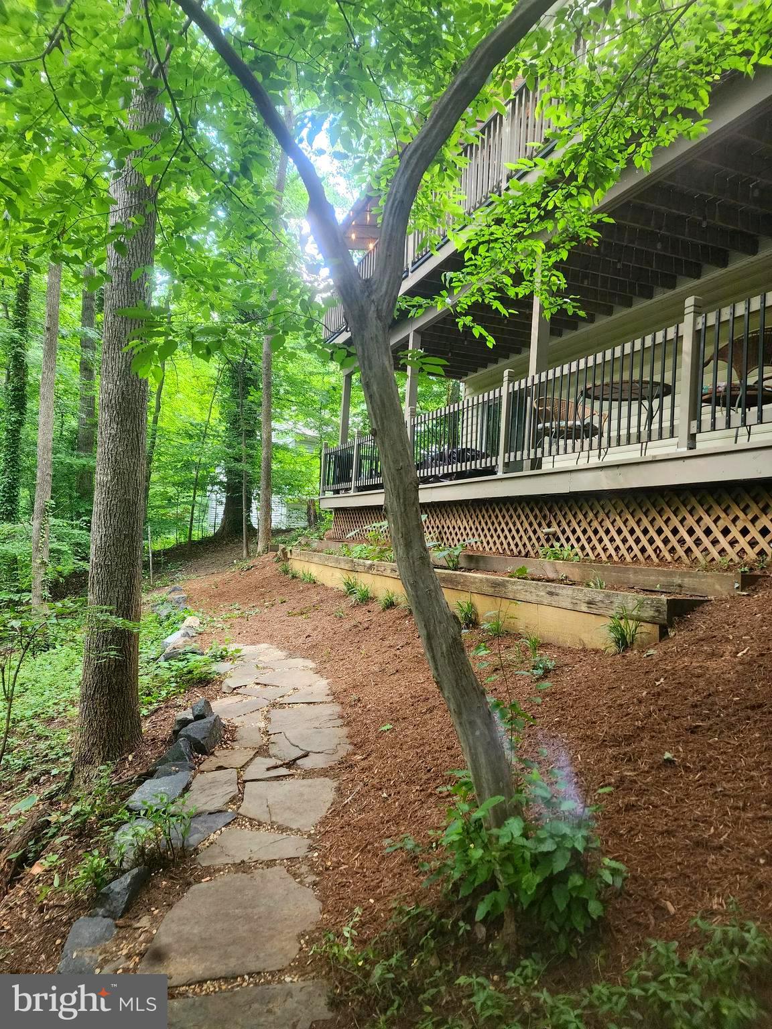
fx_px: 684
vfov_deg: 73.9
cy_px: 514
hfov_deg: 58.9
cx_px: 386
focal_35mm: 23
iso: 400
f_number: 1.8
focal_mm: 6.4
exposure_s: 1/120
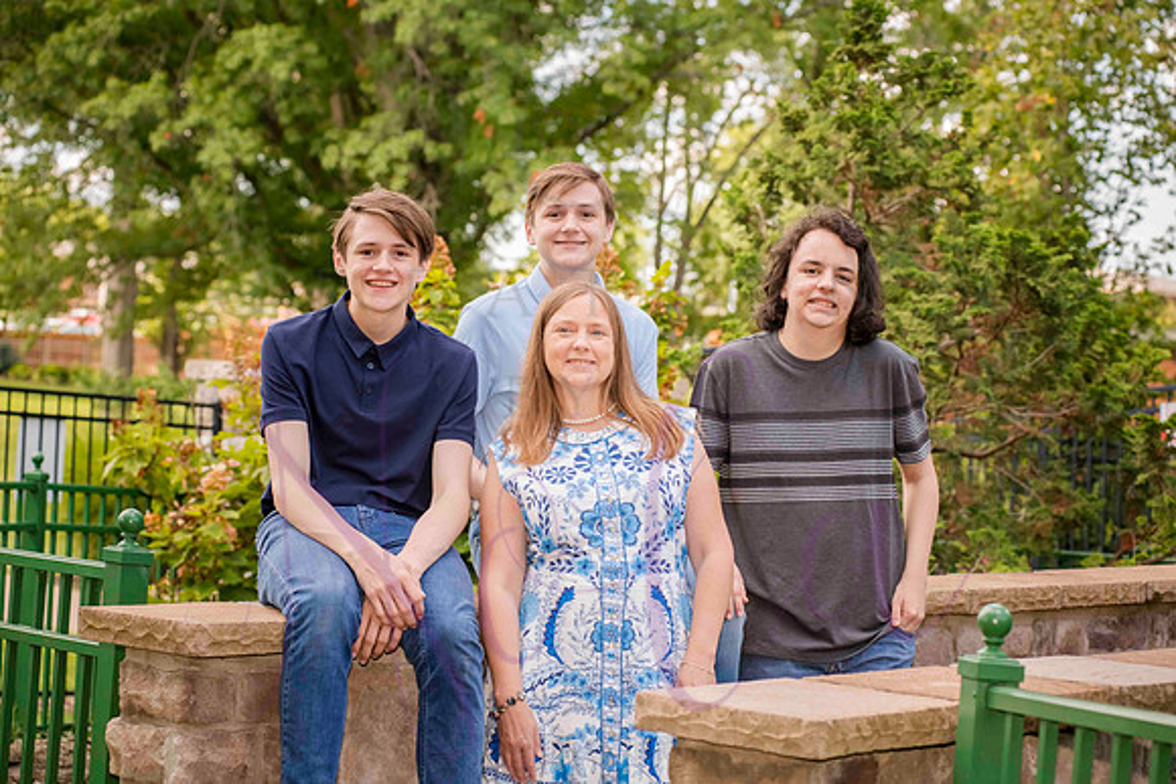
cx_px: 588
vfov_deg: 17.1
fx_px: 2614
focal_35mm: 80
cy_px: 392
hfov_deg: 25.4
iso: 400
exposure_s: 1/320
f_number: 6.3
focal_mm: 80
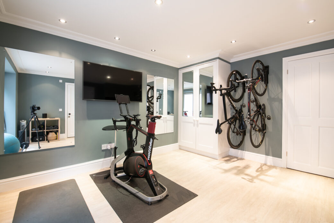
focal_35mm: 15
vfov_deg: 77.3
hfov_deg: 100.4
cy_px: 112
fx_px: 139
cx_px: 167
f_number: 8
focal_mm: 15
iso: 125
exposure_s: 1/2
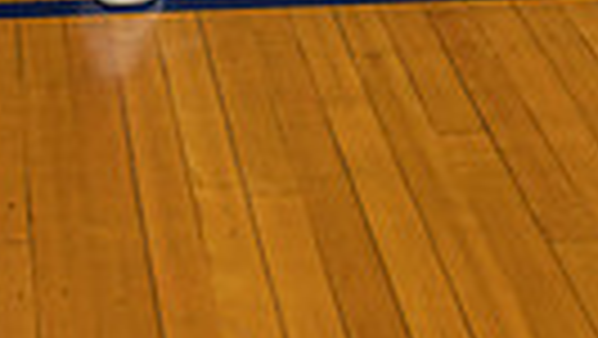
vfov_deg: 8.2
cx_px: 63
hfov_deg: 15.7
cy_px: -514
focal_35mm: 135
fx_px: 2142
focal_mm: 38
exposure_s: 1/200
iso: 160
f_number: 7.1
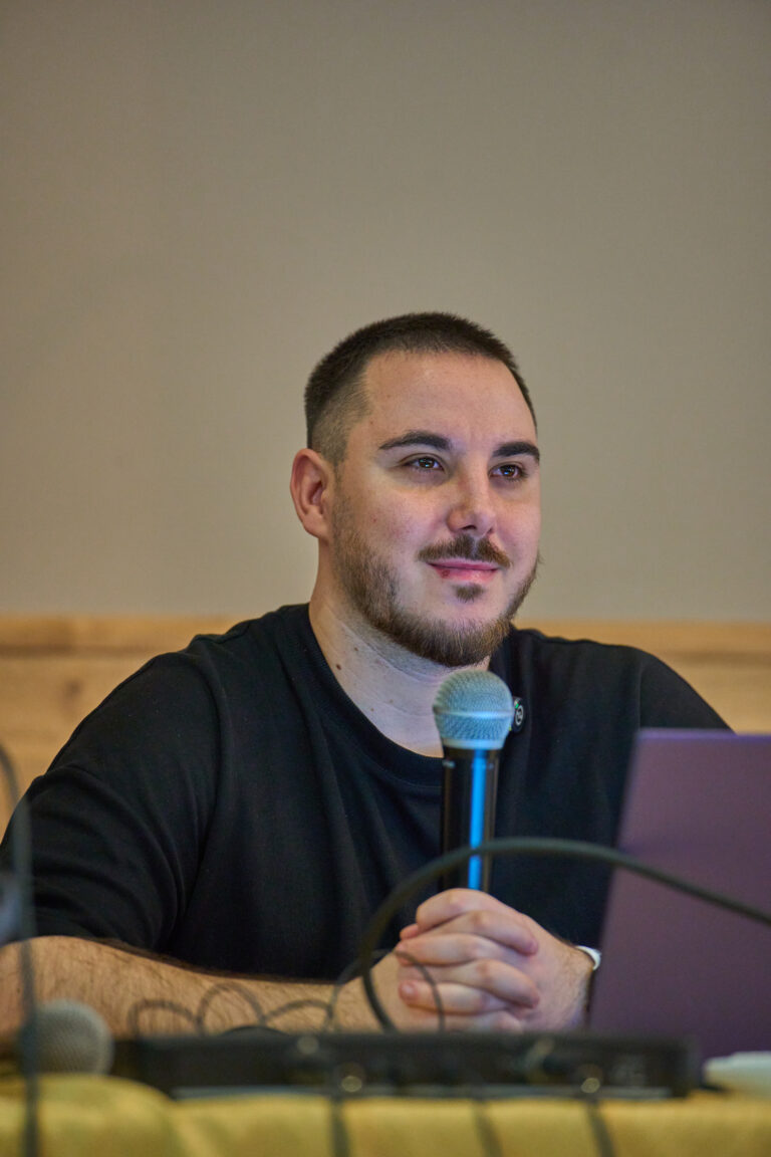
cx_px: 386
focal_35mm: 150
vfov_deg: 13.7
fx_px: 4818
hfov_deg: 9.1
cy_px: 578
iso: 2500
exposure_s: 1/100
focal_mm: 150
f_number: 3.2
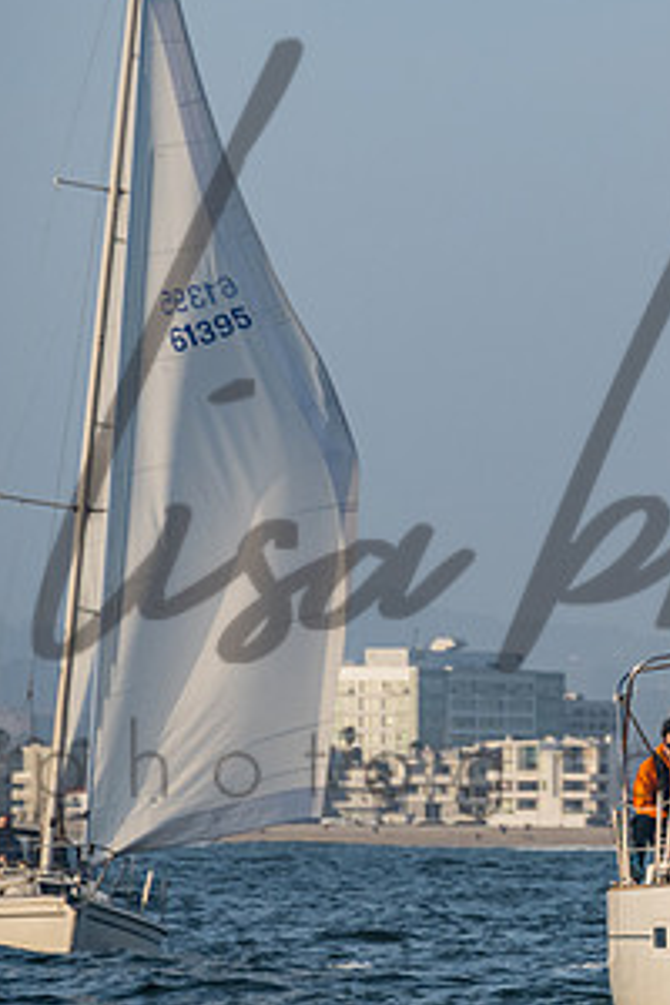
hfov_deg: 3.8
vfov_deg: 5.7
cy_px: 504
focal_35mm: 360
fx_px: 10049
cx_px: 1011
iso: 400
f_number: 6.3
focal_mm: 150
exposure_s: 1/800
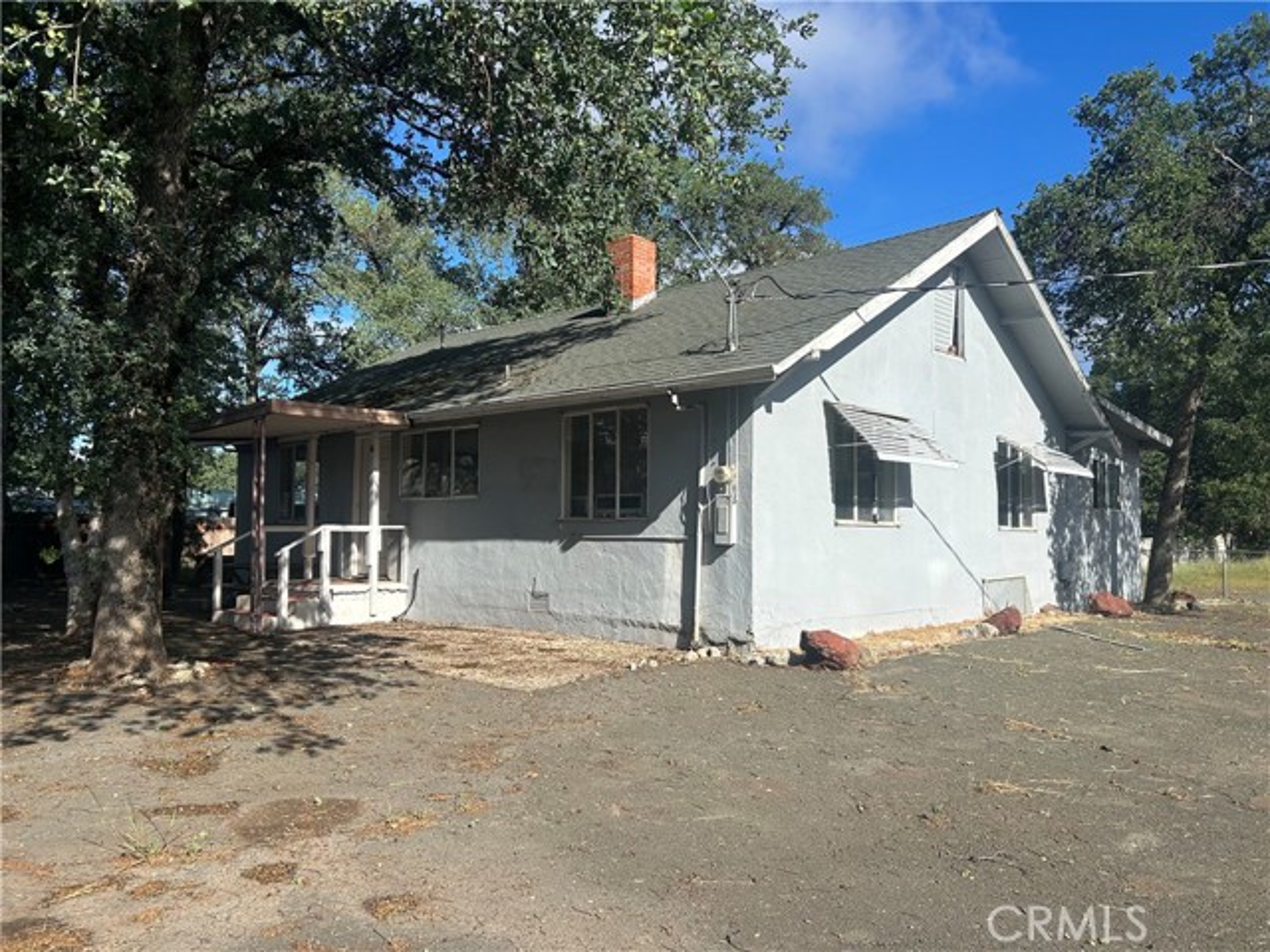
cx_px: 635
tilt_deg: +3.4
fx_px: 954
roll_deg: -0.9
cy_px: 476
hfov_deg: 67.3
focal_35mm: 26
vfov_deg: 53.1
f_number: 1.5
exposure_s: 1/4115
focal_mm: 5.7
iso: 50
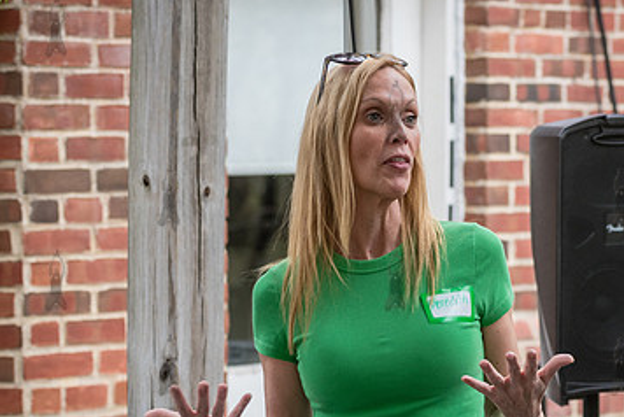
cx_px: 394
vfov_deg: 8.0
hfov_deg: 12.0
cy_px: 279
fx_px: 2966
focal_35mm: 171
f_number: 4.5
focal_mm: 105
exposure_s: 1/250
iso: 1000
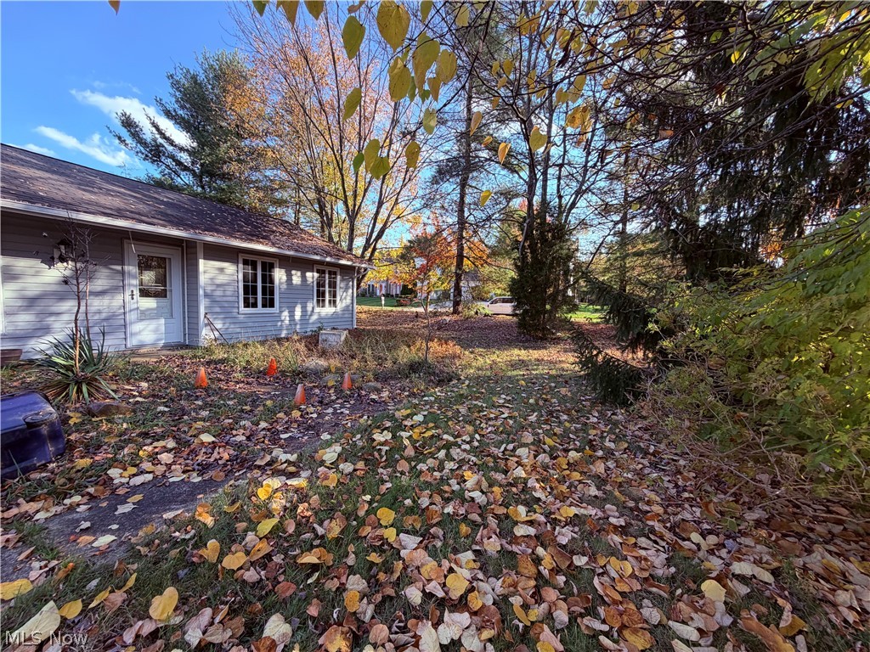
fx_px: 352
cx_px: 435
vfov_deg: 85.7
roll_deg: -0.5
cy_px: 326
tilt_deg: -4.1
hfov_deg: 102.1
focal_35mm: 14
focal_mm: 2.22
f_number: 2.2
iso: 40
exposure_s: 1/229
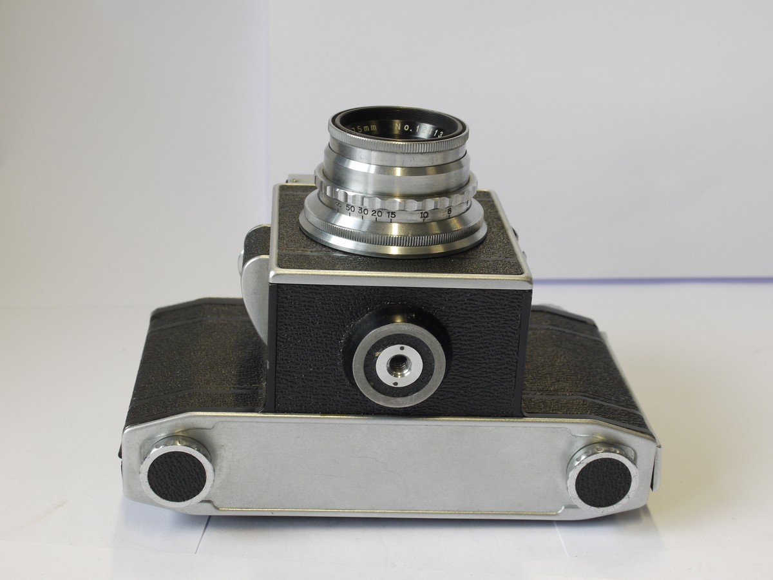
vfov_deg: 24.4
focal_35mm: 60
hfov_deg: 32.2
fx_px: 1340
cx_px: 386
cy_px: 290
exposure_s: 1/40
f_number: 8
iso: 400
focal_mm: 30
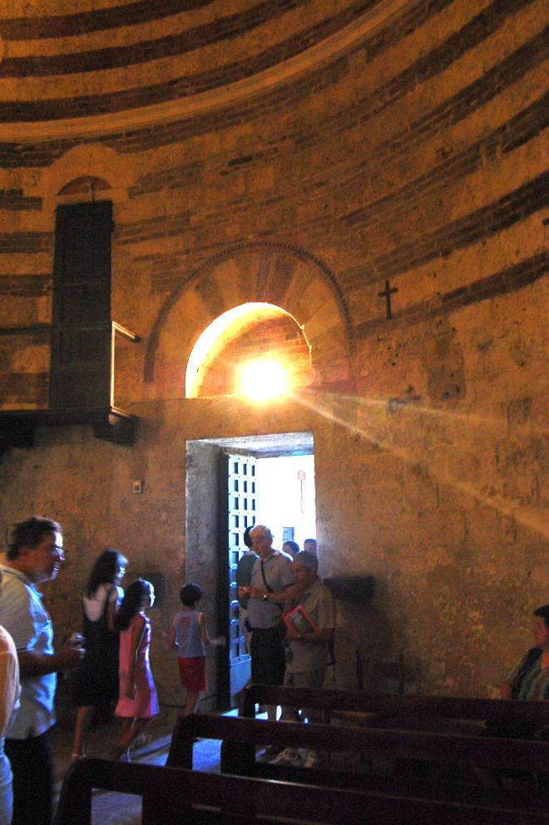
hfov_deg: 39.9
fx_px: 756
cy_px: 412
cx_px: 274
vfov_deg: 57.3
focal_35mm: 33
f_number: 6.3
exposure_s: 1/15
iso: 800
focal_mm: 22
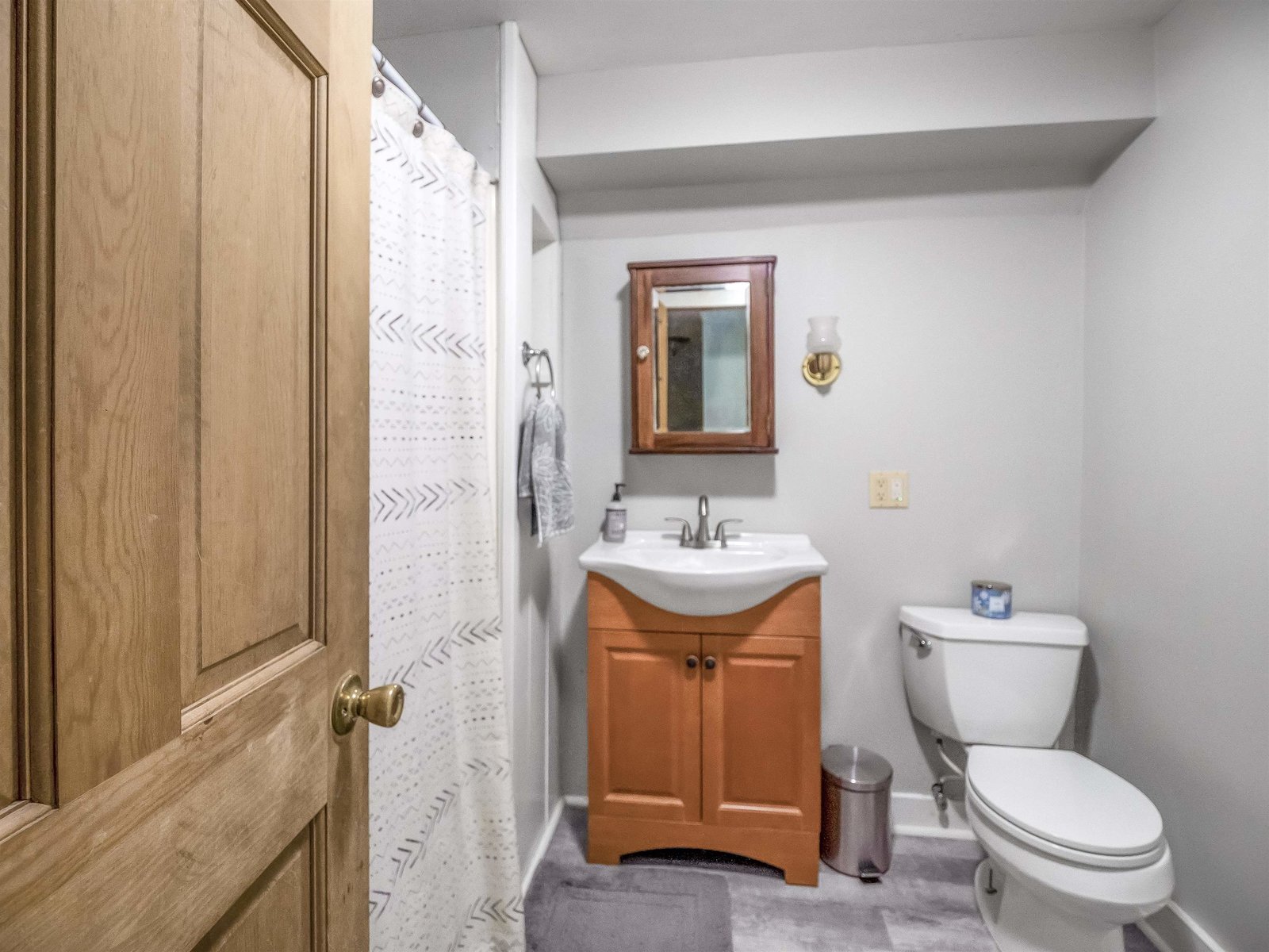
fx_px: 587
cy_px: 476
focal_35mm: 16
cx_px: 634
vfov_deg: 78.1
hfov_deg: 94.5
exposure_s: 1/60
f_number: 2.8
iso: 1250
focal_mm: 8
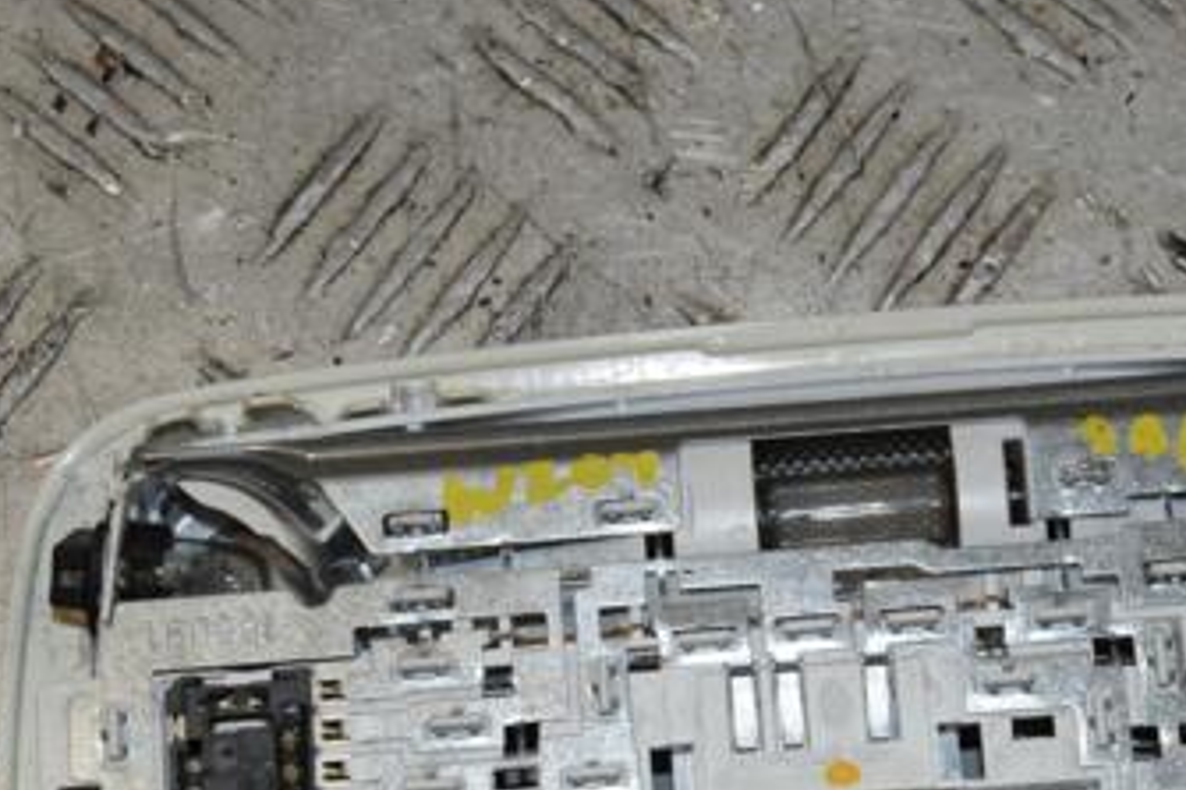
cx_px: 789
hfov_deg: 16.9
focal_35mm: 121
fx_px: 3981
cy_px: 652
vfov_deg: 11.3
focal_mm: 45
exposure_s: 1/200
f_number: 13
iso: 800
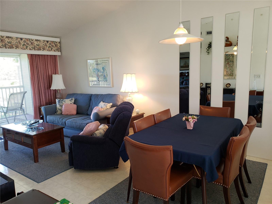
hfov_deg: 67.3
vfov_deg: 53.1
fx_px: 204
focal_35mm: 26
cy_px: 102
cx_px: 136
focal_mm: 4.3
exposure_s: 1/60
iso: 160
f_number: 2.4
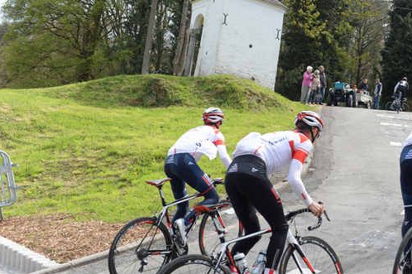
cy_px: 154
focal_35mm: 61
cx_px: 328
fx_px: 697
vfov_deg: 22.2
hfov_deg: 32.1
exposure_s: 1/1000
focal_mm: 38
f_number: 5
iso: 400
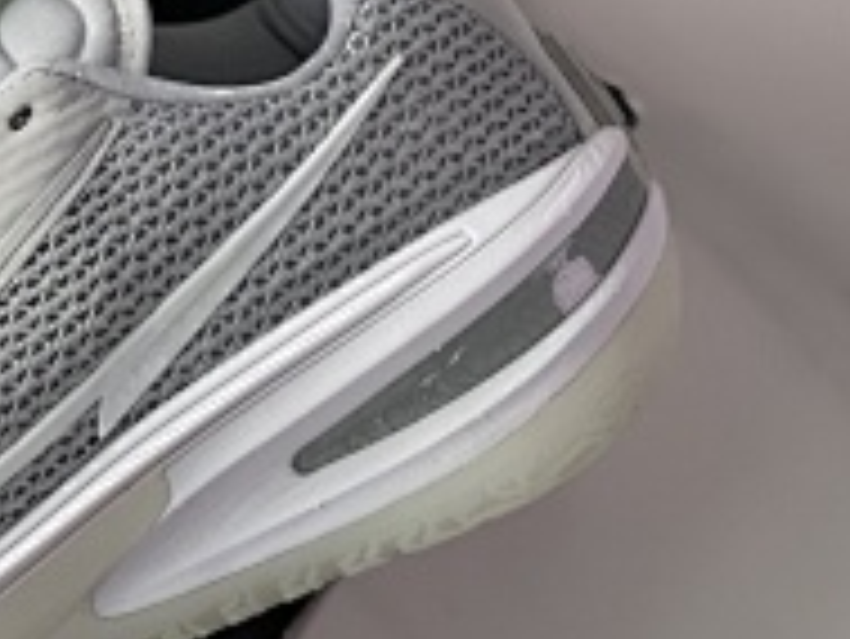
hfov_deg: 11.5
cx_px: -135
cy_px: 133
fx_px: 4152
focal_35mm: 169
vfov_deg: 8.8
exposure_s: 1/121
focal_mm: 7.5
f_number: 2.2
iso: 125
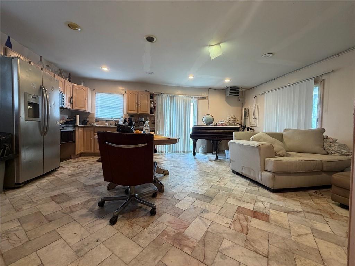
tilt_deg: -0.9
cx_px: 178
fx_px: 144
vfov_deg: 85.7
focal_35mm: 14
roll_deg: -1.0
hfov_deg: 102.1
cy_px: 133
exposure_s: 1/60
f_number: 2.2
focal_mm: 2.22
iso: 200
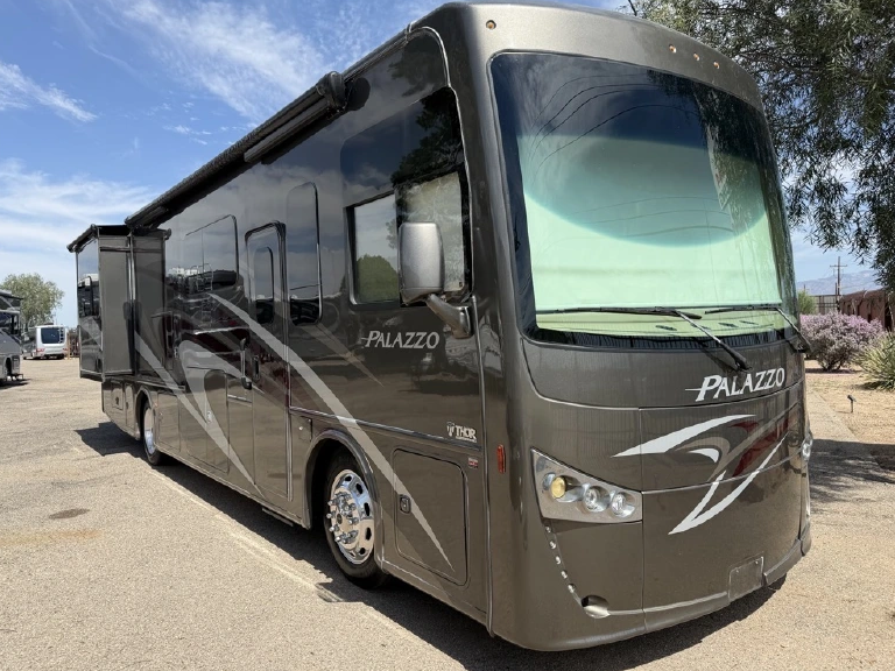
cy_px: 330
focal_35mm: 25
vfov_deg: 54.9
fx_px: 646
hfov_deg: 69.4
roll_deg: +1.2
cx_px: 442
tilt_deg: -0.5
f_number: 1.78
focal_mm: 6.76
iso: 80
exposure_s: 1/3953
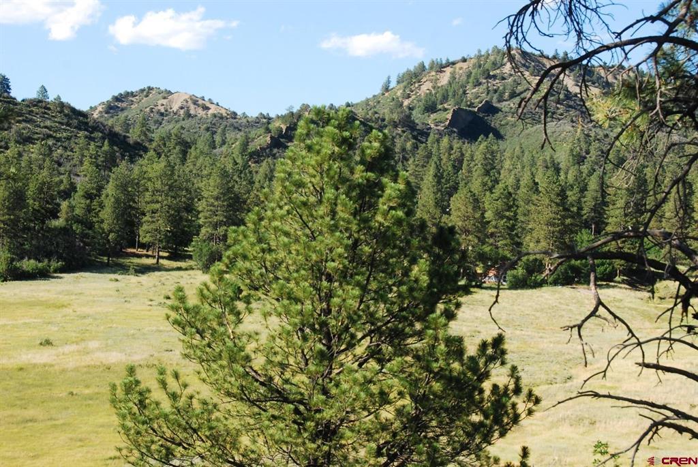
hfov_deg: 27.0
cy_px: 234
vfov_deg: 18.2
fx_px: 1456
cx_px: 349
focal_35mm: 75
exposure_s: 1/320
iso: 400
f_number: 9
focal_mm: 50
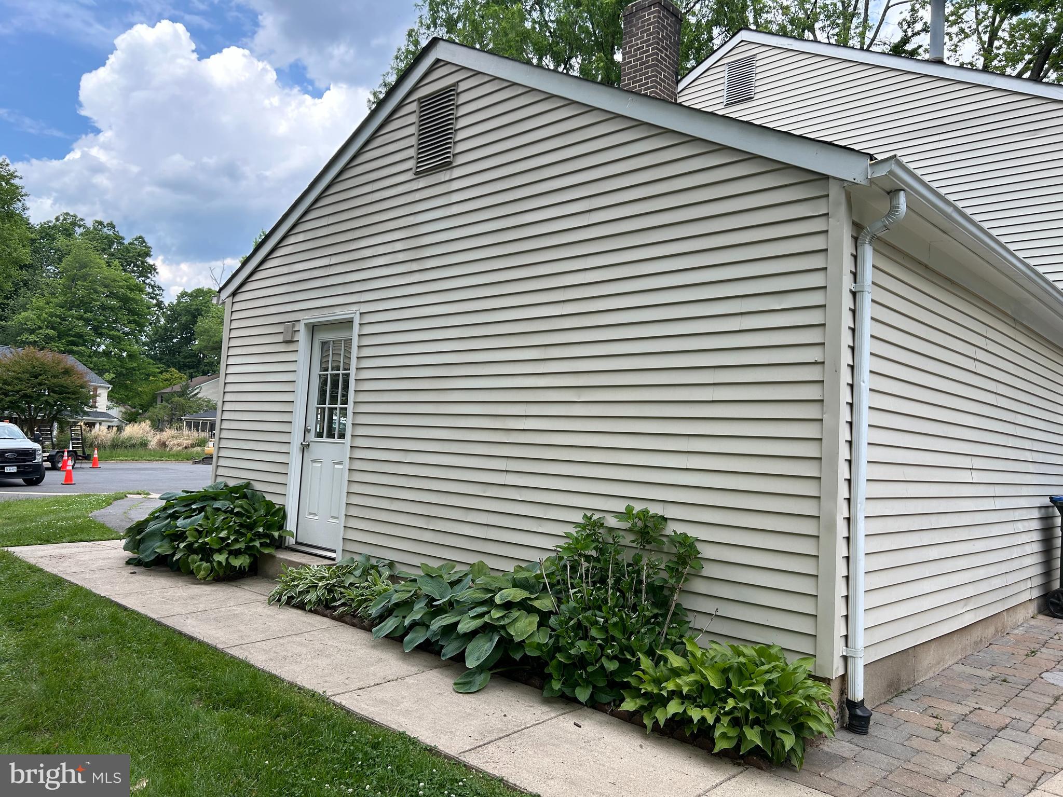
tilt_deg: +3.5
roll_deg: -2.8
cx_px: 532
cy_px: 398
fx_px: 798
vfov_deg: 53.1
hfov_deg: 67.3
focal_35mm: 26
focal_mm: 5.7
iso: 50
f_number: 1.5
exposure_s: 1/797
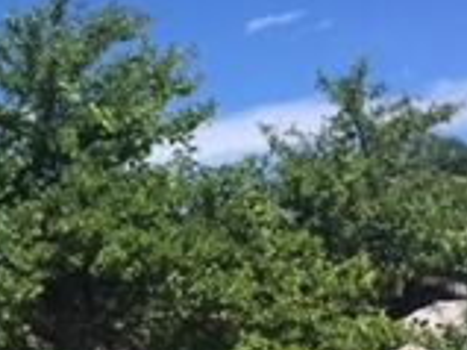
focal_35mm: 117
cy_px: 253
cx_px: -273
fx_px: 1577
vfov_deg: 12.6
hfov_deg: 15.3
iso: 25
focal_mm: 4.15
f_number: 2.2
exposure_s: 1/425
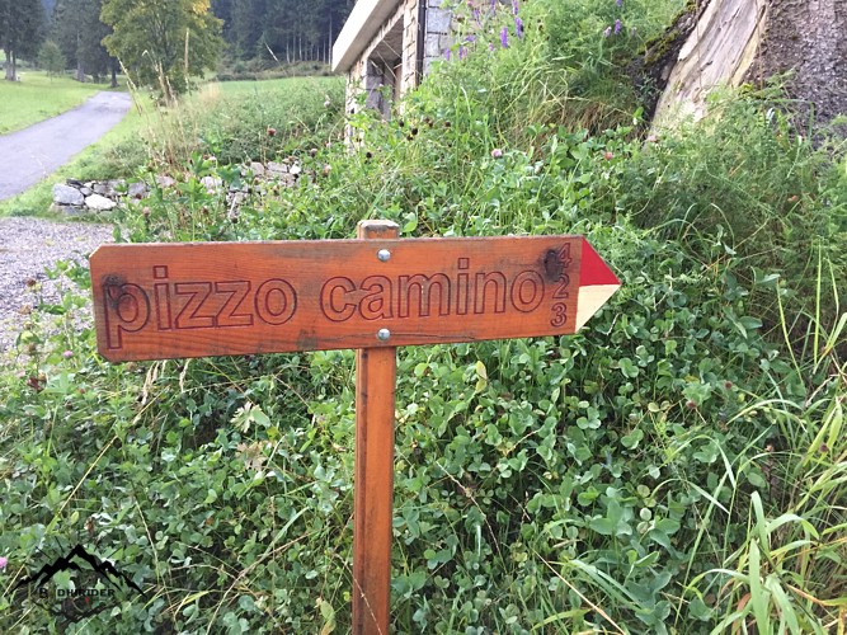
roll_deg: -3.1
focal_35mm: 29
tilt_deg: -8.9
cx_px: 424
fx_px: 709
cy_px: 318
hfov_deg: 61.7
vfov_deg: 48.2
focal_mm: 4.15
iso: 200
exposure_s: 1/33
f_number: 2.2
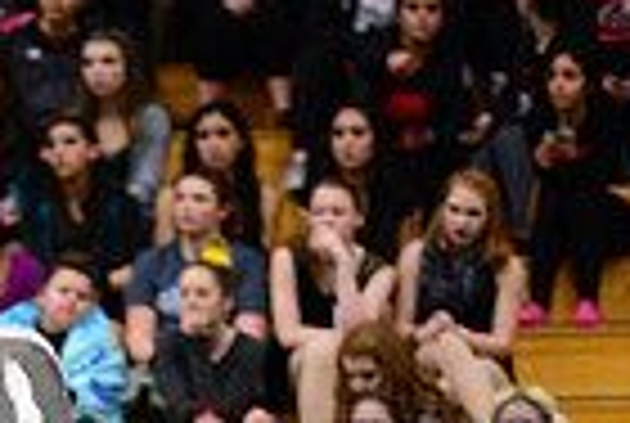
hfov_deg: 4.4
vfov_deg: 2.9
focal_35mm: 464
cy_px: 1004
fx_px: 8137
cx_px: 61
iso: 6400
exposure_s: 1/320
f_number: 2.8
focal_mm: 145
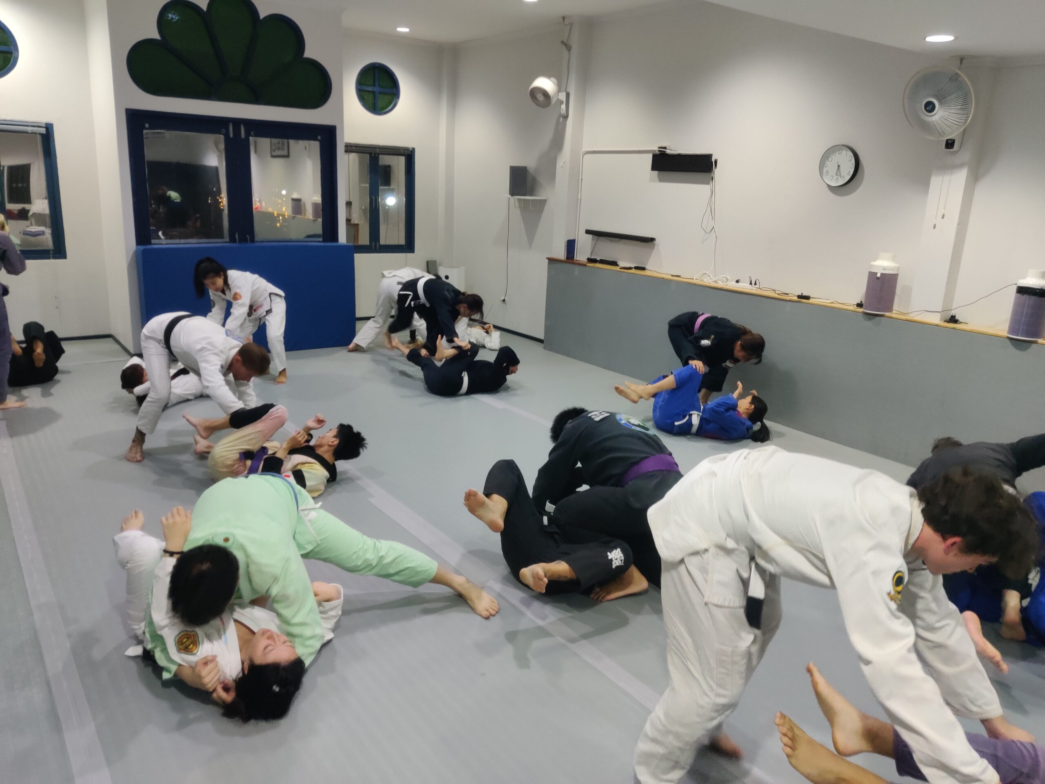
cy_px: 392
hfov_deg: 65.3
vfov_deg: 51.4
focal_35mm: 27
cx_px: 522
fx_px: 815
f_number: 1.75
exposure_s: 1/50
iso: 1000
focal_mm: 4.75
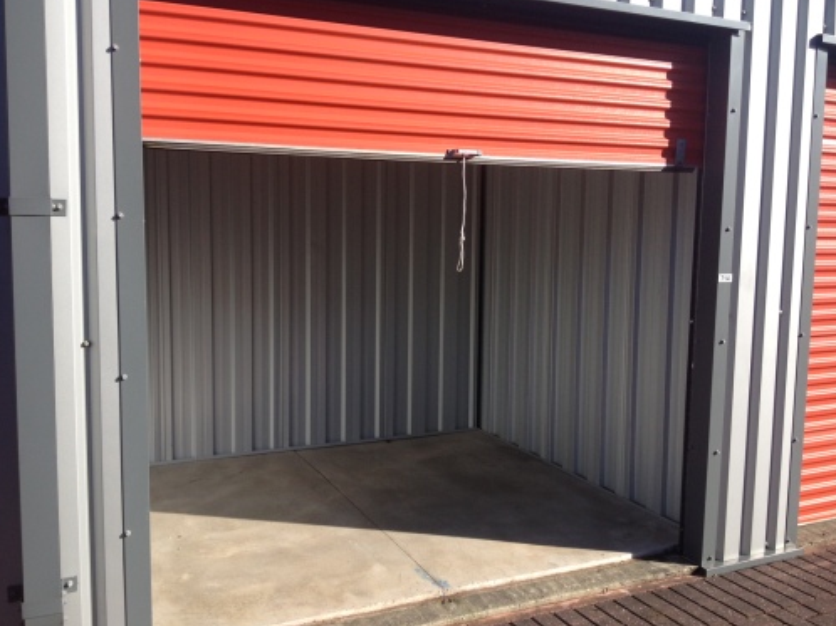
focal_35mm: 36
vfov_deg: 39.6
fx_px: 869
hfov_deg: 51.4
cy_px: 310
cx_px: 428
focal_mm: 4.28
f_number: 2.4
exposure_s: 1/1062
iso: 50
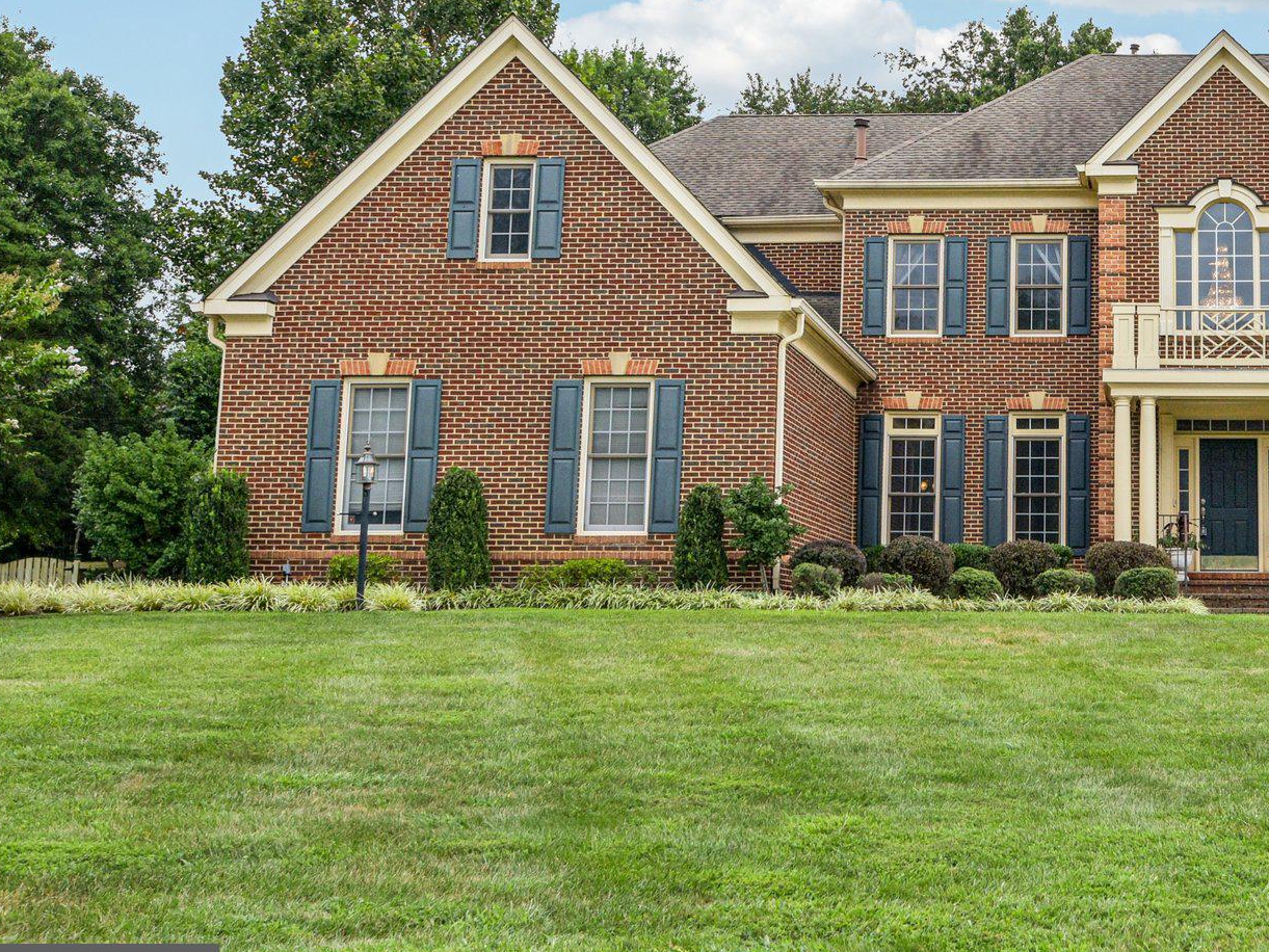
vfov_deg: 28.9
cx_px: 1053
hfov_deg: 36.6
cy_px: 309
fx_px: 1833
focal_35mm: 50
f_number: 8
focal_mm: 31
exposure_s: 1/1600
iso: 400
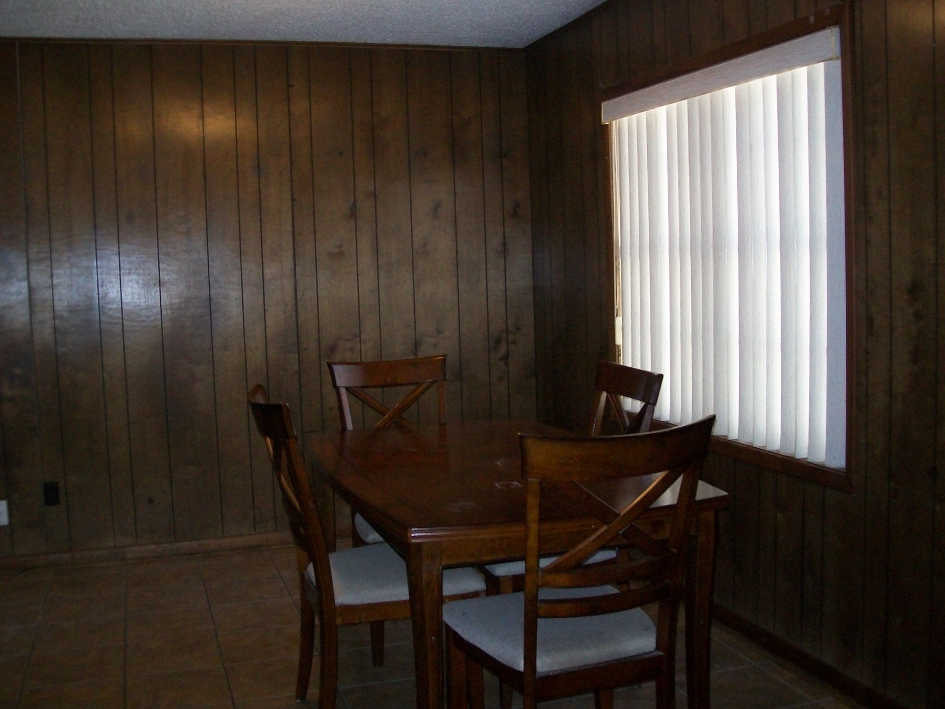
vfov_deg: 38.7
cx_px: 474
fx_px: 1010
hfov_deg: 50.1
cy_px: 354
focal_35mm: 37
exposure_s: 1/60
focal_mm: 6
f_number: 2.7
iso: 160
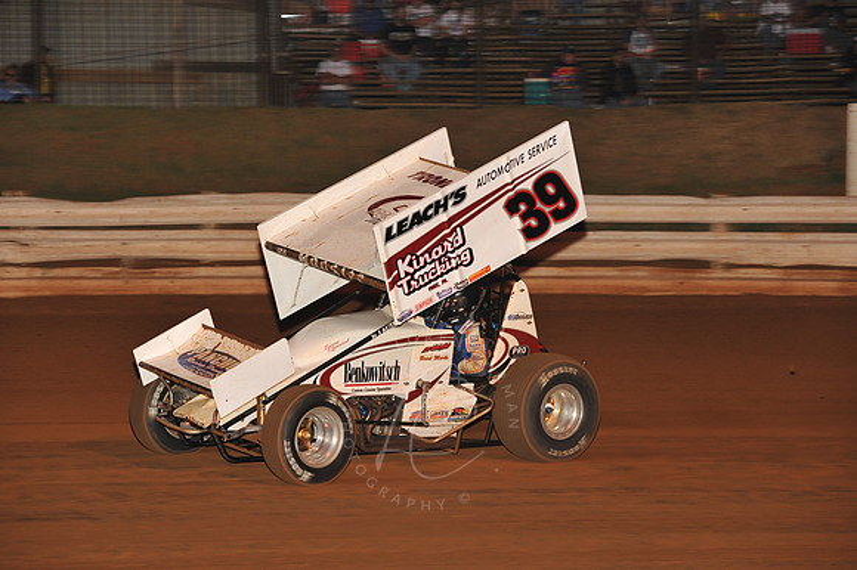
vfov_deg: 10.1
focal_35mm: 135
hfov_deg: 15.2
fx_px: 3212
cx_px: 428
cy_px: 285
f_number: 6.3
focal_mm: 135
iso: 800
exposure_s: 1/250
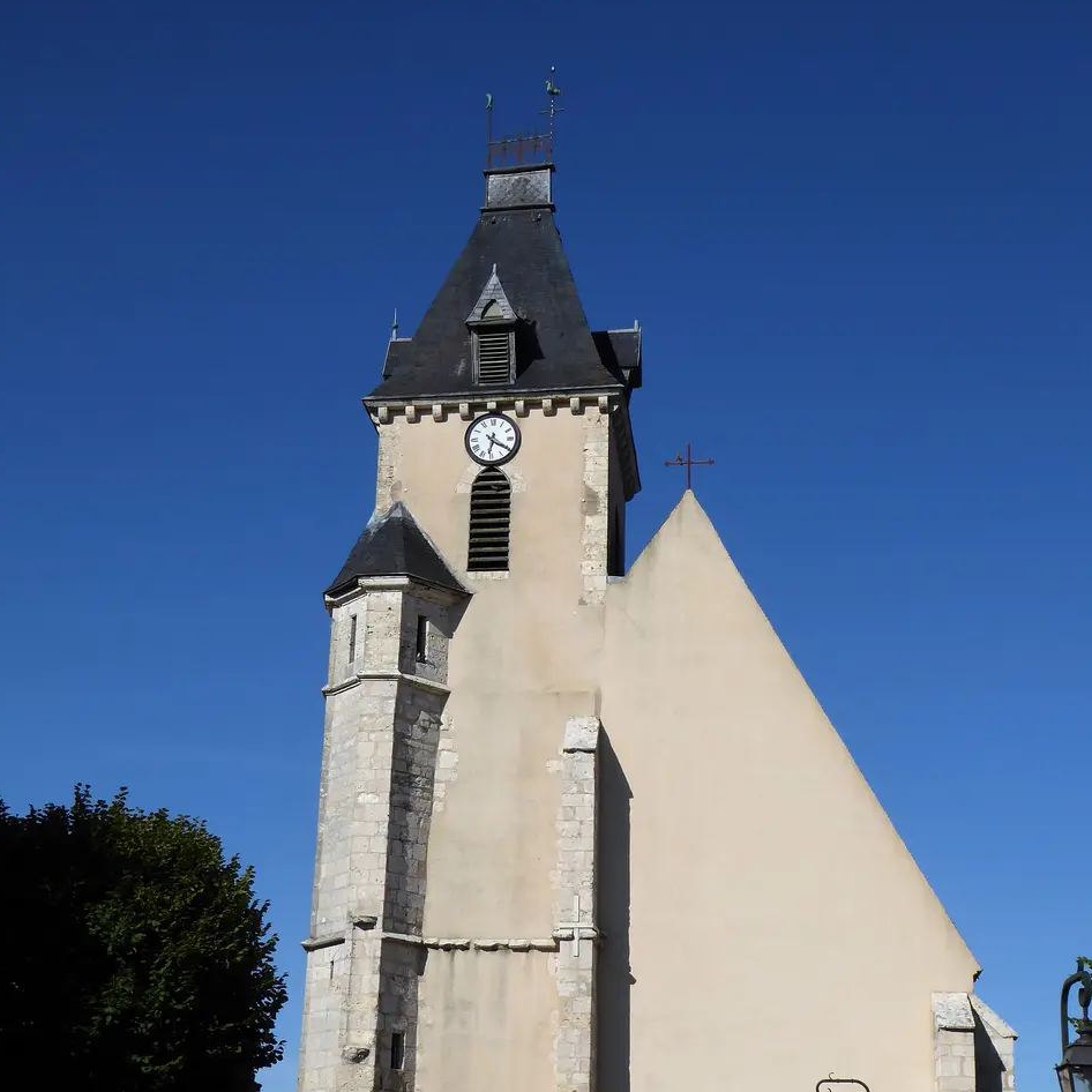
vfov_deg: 31.0
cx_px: 541
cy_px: 650
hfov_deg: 31.1
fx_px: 1963
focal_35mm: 55
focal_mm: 7.8
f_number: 3.9
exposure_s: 1/1300
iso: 80
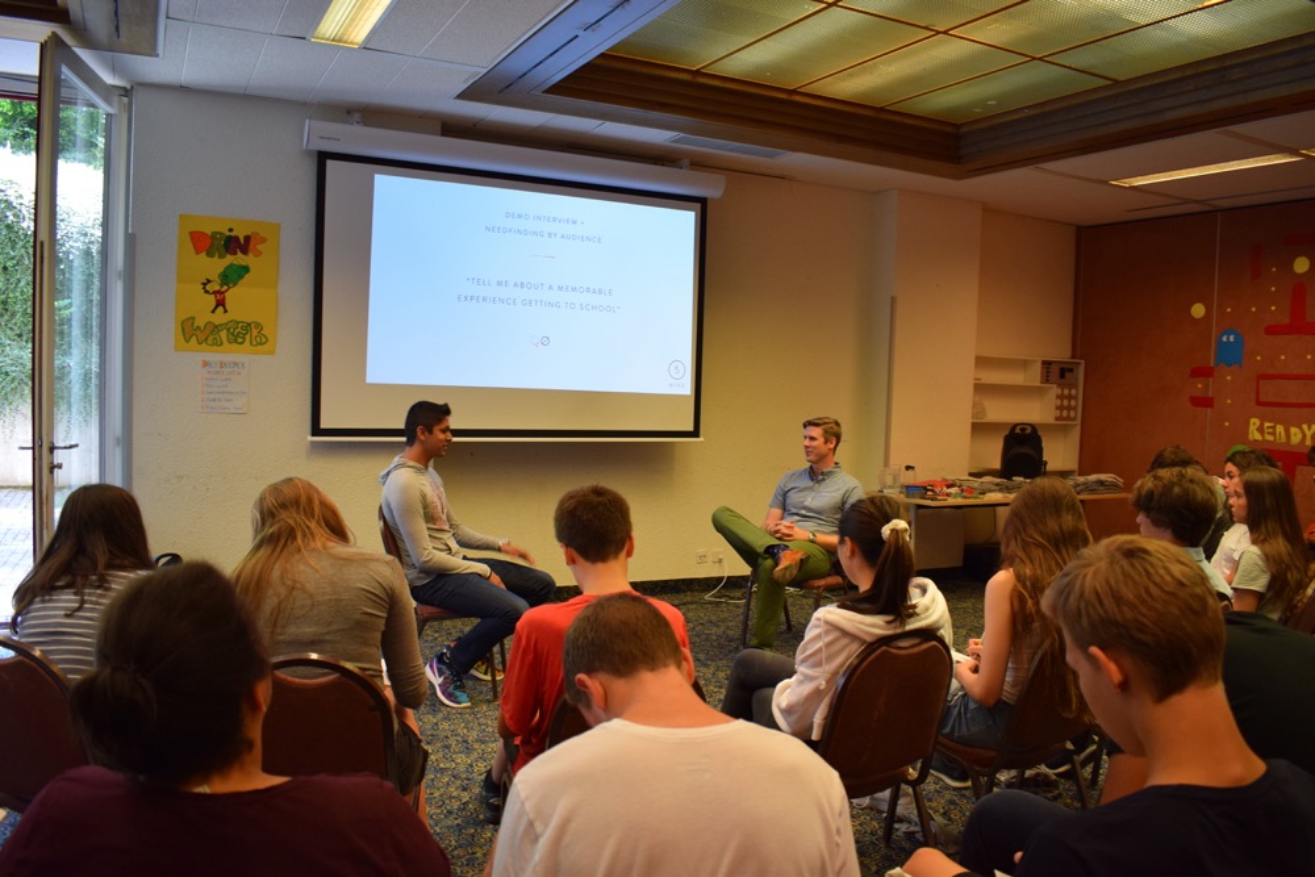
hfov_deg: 67.4
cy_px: 438
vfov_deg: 47.9
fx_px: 986
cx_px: 658
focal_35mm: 27
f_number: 4
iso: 720
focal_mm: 18
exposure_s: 1/60
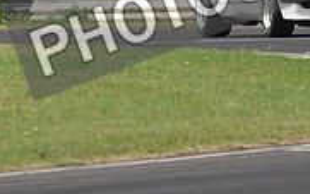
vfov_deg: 1.0
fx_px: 11064
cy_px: -100
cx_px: 315
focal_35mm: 1310
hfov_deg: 1.6
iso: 1600
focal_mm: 400
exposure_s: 1/1000
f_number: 7.1
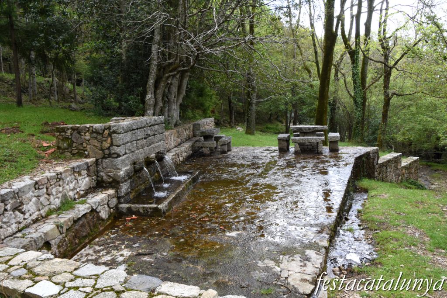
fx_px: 335
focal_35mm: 27
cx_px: 224
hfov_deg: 67.4
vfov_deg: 47.9
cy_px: 149
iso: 1000
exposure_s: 1/250
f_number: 8
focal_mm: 18
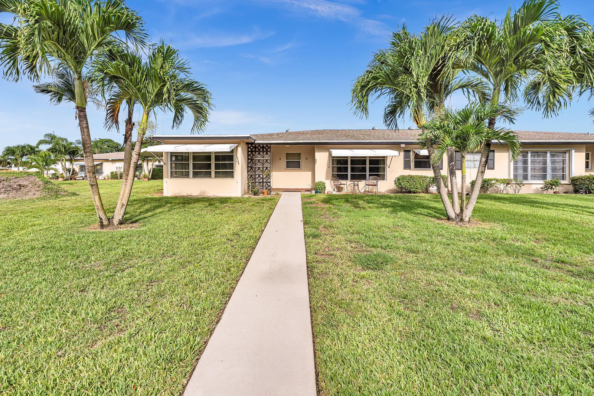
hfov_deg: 93.3
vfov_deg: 70.5
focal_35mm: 17
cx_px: 297
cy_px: 198
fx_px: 281
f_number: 8
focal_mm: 17
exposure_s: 1/500
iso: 200
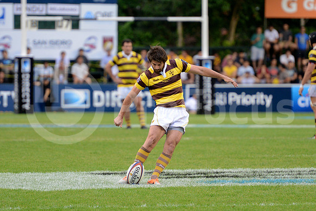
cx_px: 158
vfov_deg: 5.1
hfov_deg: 7.6
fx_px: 2370
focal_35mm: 270
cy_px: 106
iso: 2500
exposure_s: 1/640
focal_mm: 270
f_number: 4
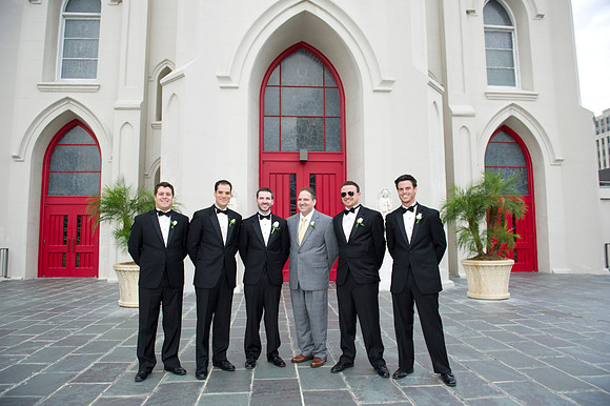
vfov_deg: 53.1
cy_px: 203
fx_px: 406
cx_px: 305
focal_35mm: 24
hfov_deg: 73.8
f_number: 4
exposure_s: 1/125
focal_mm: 24
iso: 200
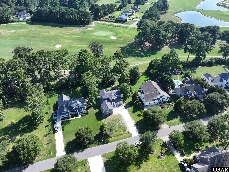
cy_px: 86
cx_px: 114
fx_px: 159
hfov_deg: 71.6
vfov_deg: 56.8
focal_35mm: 24
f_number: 2.8
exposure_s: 1/1000
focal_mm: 12.29
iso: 110
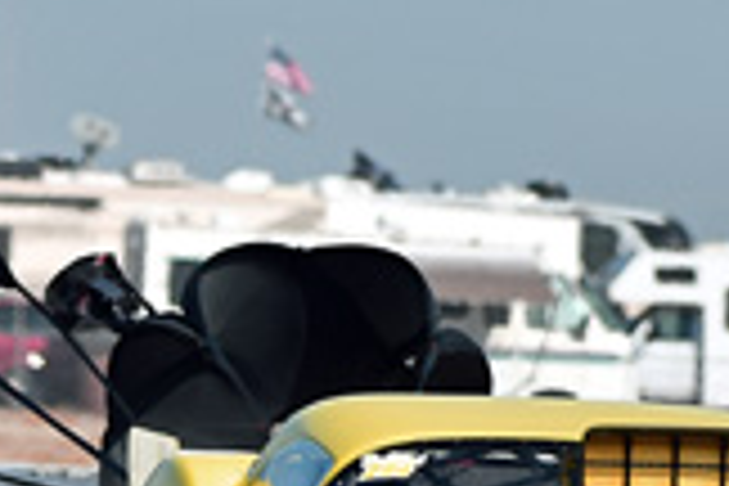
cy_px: 464
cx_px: 418
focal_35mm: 925
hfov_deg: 2.2
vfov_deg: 1.5
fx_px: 18730
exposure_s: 1/1250
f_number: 5.6
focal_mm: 200
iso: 160
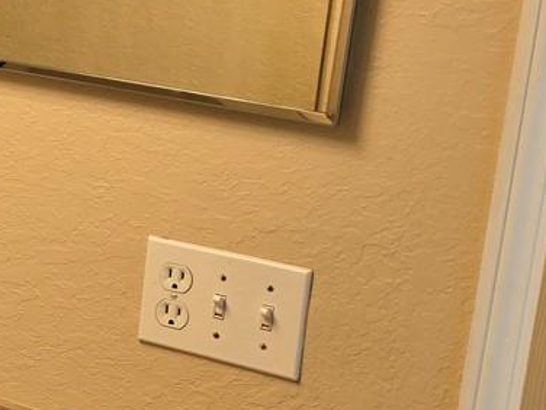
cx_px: -436
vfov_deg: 15.1
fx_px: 1546
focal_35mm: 98
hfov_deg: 16.7
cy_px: 137
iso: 50
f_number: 1.7
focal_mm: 6.3
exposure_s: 1/60
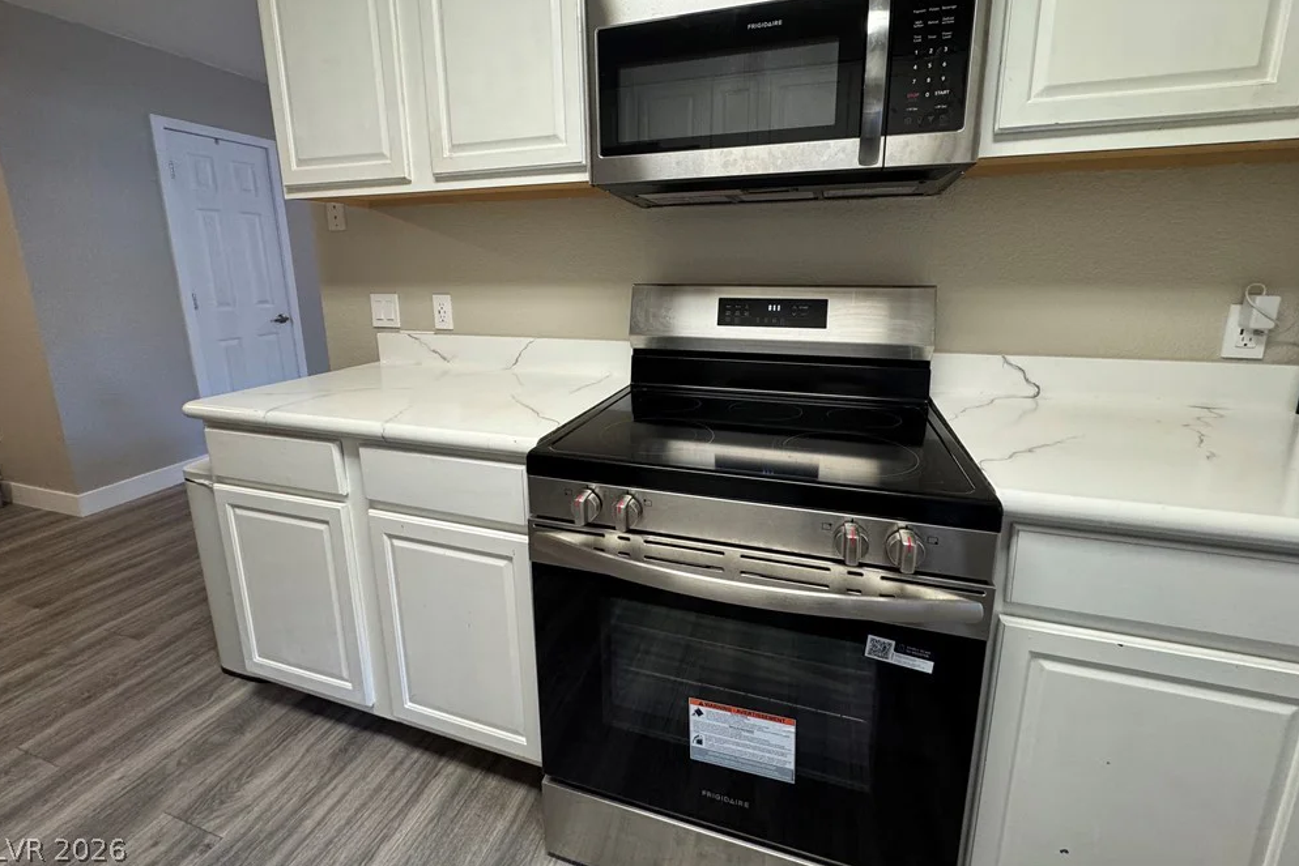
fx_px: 541
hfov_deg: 100.4
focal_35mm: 15
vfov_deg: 76.9
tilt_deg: -11.4
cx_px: 652
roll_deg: +0.0
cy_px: 370
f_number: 2.2
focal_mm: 2.22
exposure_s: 1/60
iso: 160
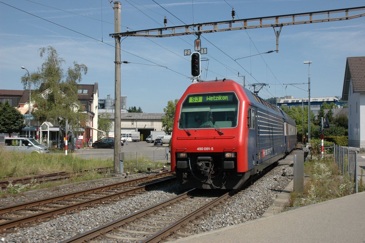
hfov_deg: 45.0
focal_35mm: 44
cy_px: 122
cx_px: 182
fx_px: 441
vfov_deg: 30.8
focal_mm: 29
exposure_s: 1/400
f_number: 10
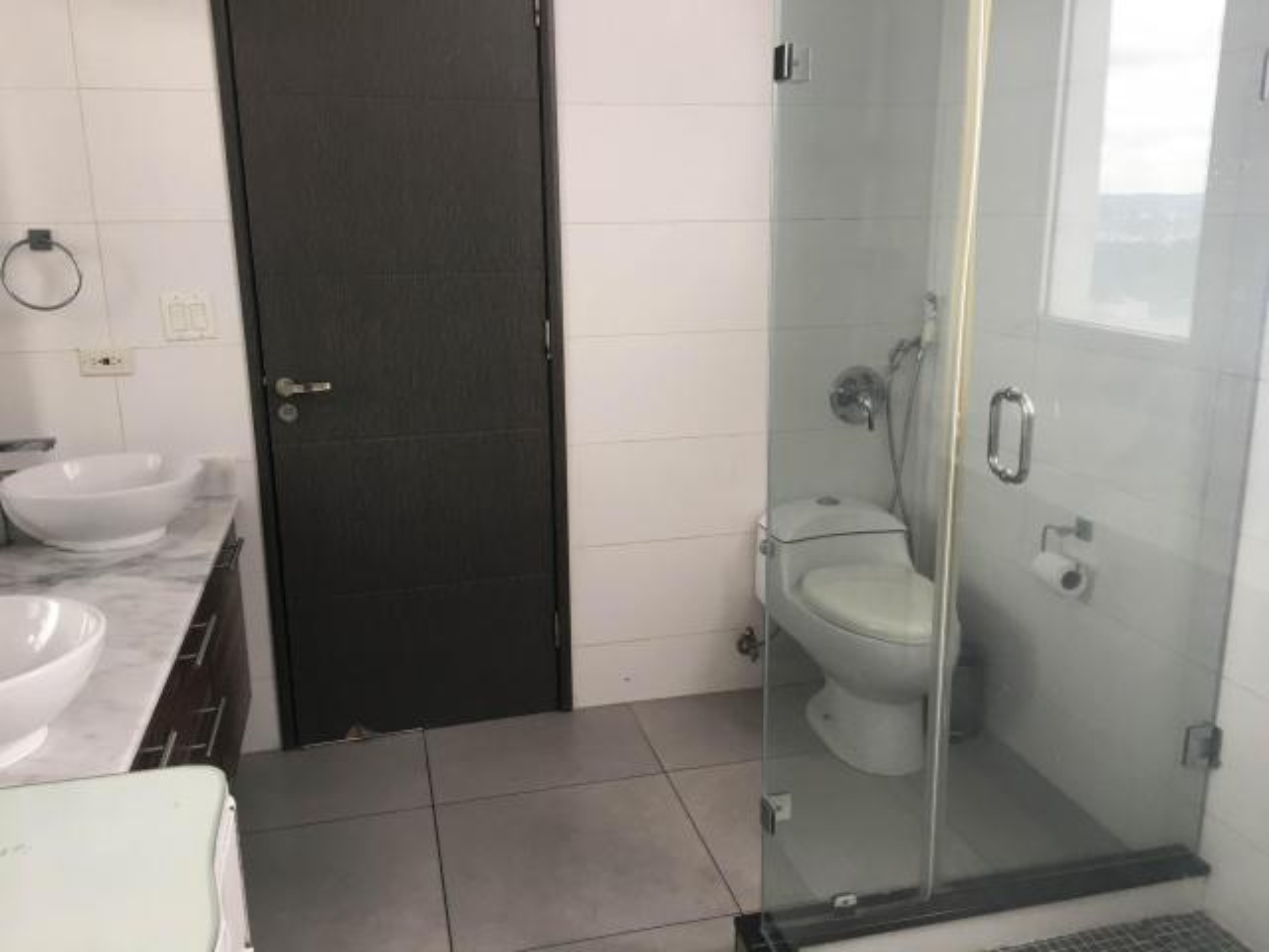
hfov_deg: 61.7
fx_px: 1063
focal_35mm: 29
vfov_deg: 48.2
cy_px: 476
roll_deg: +1.3
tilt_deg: -13.9
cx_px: 634
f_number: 2.2
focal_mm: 4.15
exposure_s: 1/40
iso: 25
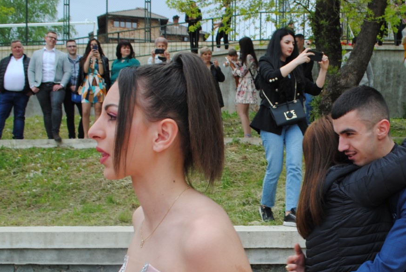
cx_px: 312
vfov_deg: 26.6
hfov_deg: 38.4
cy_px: 212
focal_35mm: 50
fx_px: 565
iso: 100
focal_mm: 18
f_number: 6.3
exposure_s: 1/160
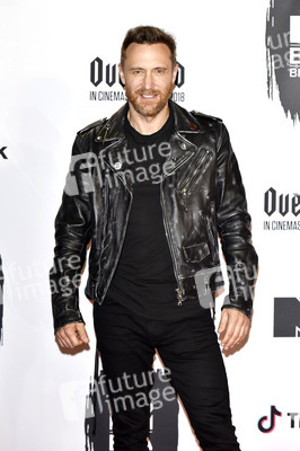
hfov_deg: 11.4
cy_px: 226
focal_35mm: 120
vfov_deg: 17.1
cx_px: 150
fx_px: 1502
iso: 2000
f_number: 5
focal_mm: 120
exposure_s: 1/250
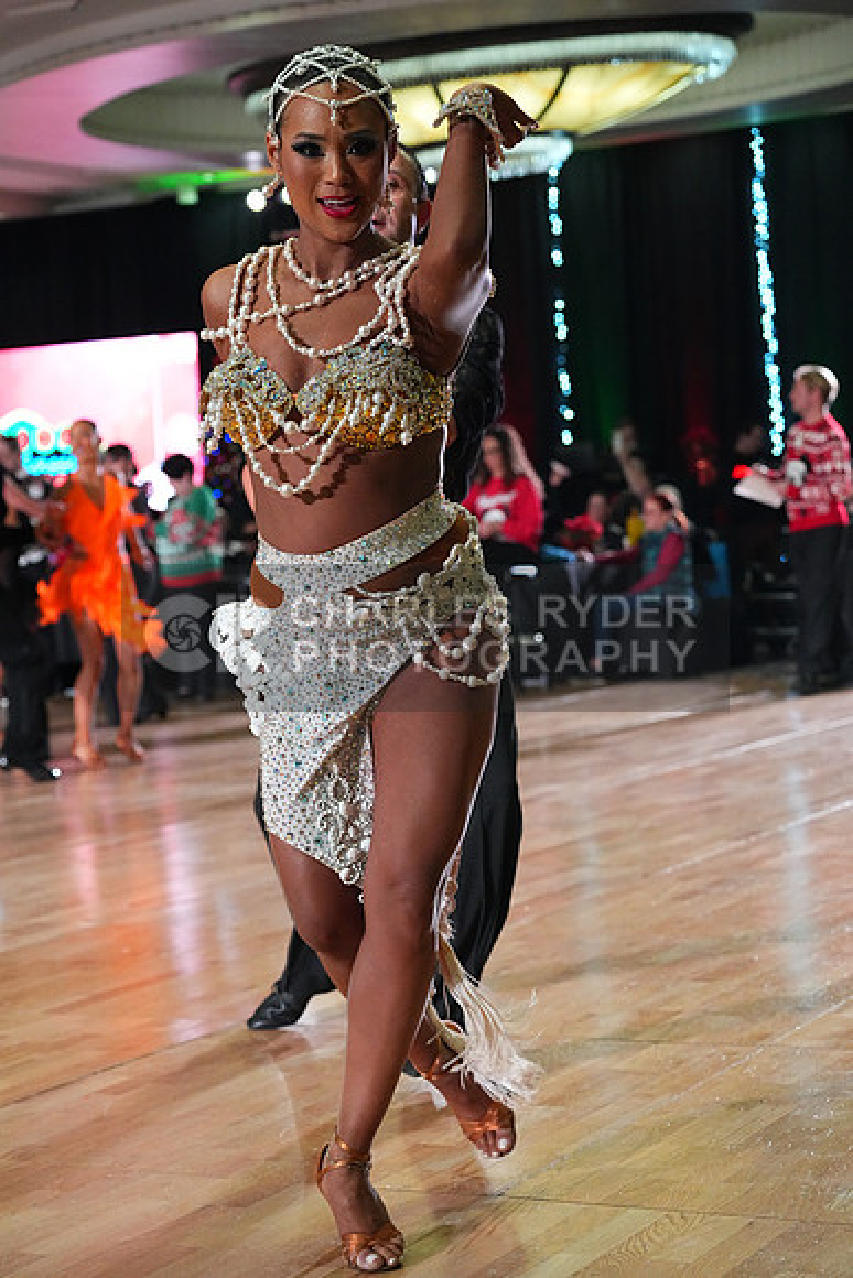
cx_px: 426
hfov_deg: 19.5
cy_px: 639
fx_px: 2486
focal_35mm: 70
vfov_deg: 28.8
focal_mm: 70
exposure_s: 1/400
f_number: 5
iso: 8000
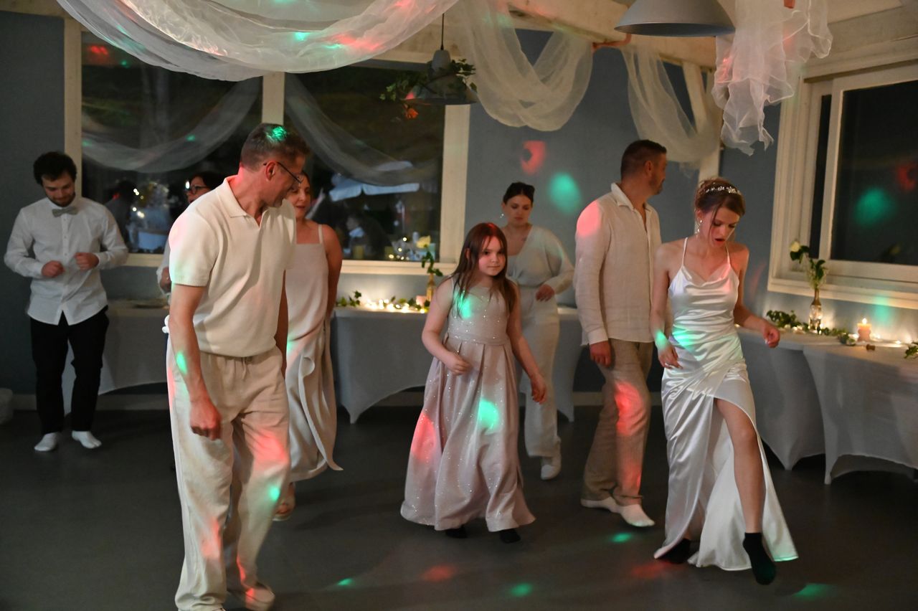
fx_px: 1274
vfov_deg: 27.0
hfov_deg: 39.6
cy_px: 306
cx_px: 459
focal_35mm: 50
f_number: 4
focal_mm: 50
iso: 12800
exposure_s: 1/60
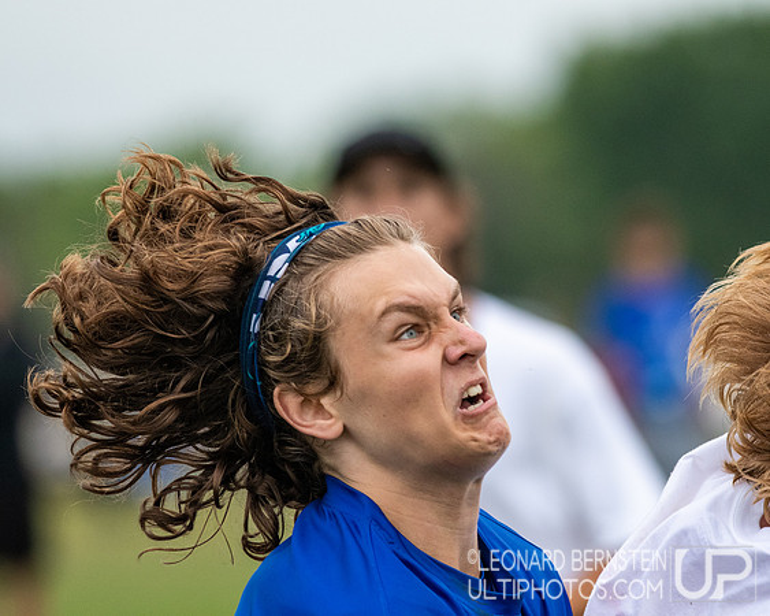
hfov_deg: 3.8
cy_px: 308
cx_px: 462
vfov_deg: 3.1
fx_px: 11546
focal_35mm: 507
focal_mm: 300
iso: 1600
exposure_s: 1/2000
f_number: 5
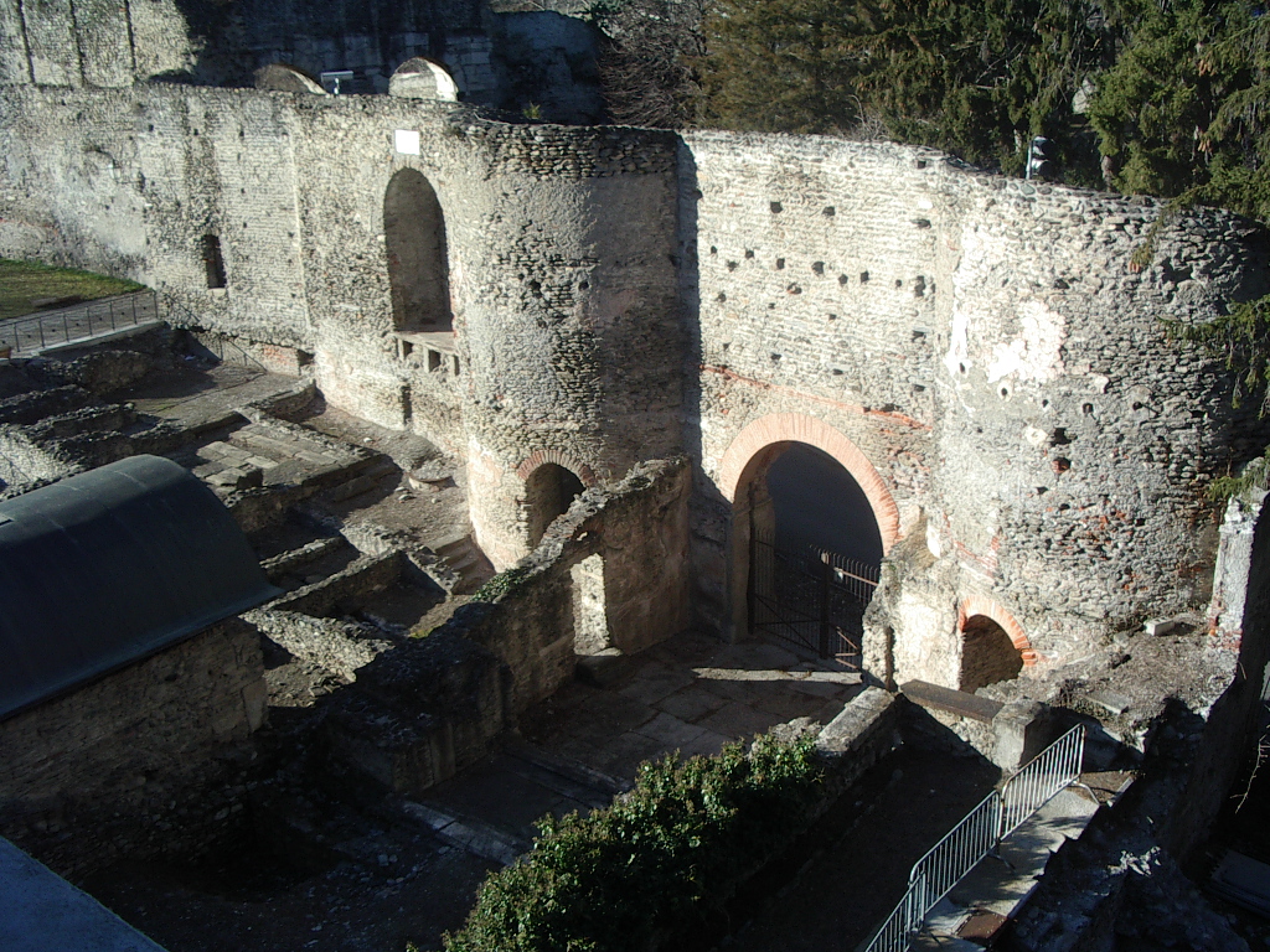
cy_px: 476
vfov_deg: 37.7
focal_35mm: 38
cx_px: 635
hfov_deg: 49.0
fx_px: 1394
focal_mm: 5.8
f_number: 4.8
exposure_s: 1/250
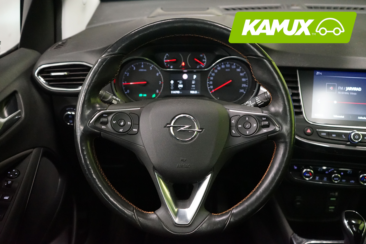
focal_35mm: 36
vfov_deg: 36.9
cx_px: 183
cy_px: 122
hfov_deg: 53.1
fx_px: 366
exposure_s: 1/50
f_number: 4
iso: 6400
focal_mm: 36
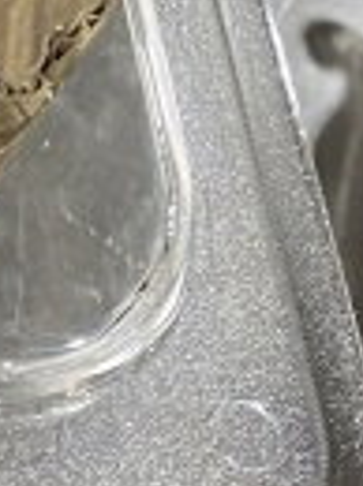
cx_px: -352
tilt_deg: -41.1
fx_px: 2287
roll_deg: -19.3
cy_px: -398
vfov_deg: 11.3
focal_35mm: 163
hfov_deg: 8.6
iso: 200
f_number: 1.8
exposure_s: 1/60
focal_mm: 4.25
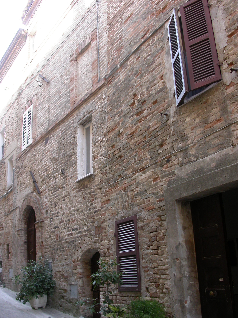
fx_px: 348
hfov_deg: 37.7
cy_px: 159
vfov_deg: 49.0
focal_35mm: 38
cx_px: 119
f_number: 3.3
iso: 100
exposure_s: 1/83.8
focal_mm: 7.85
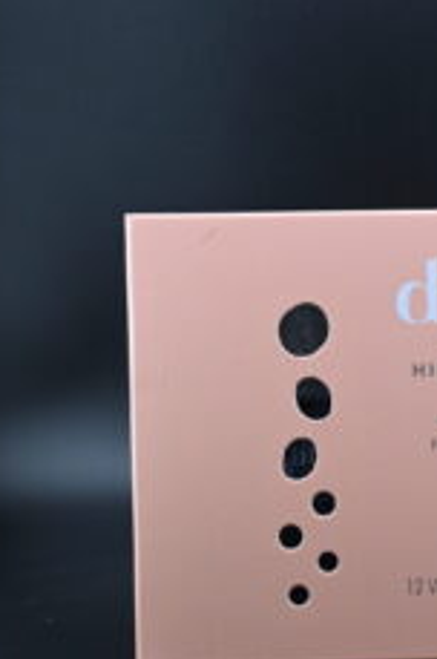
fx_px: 1132
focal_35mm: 62
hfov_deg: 21.3
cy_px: 299
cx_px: 405
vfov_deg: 32.4
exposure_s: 1/125
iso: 640
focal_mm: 21
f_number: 4
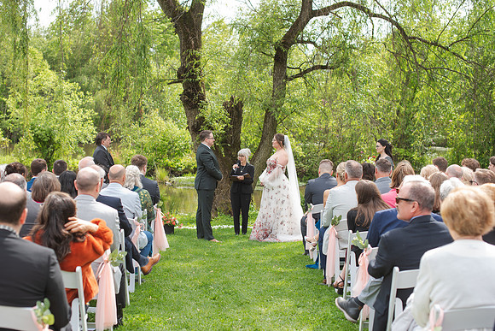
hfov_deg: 37.6
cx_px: 233
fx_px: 727
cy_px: 175
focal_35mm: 53
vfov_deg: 25.6
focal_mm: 50
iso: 100
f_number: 3.5
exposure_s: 1/320
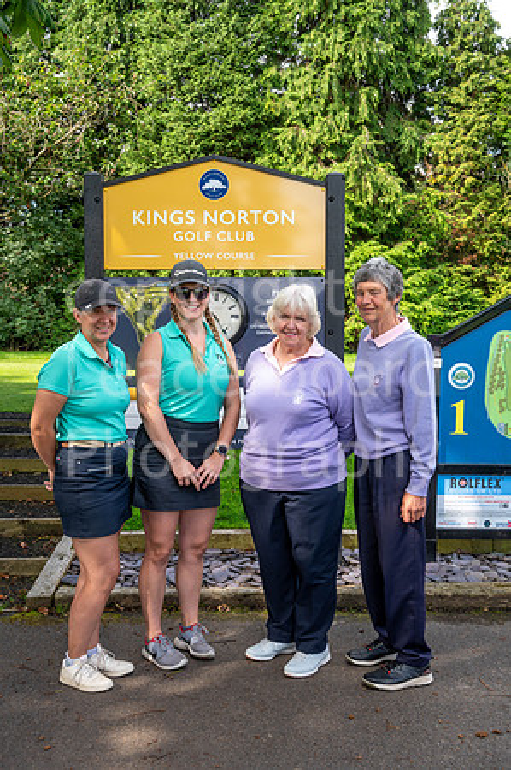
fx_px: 832
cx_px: 256
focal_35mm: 39
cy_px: 385
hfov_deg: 34.1
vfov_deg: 49.6
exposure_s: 1/100
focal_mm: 39
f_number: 8
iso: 160
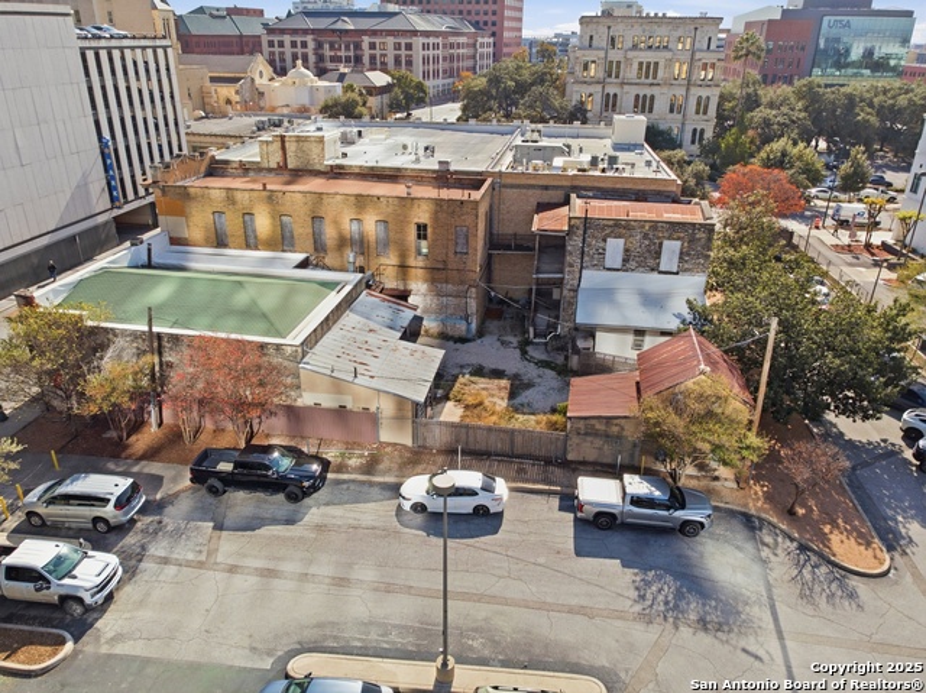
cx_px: 463
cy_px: 346
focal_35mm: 24
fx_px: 642
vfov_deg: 56.8
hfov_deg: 71.6
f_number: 2.8
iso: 100
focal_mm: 4.5
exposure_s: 1/1198
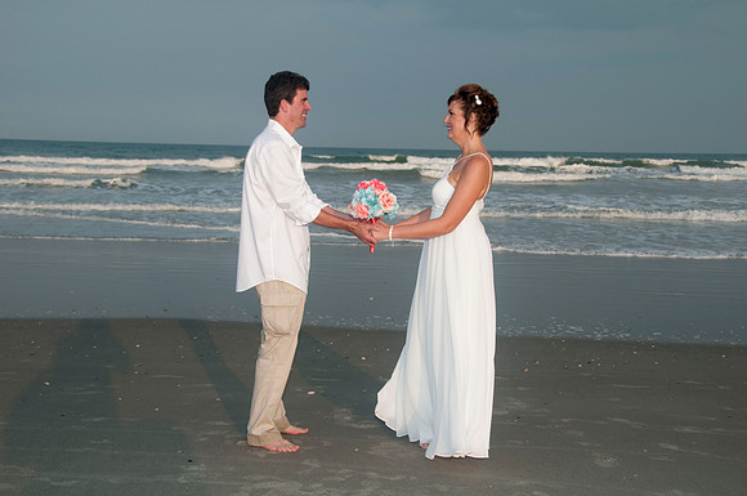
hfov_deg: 42.4
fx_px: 964
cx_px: 374
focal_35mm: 46
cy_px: 248
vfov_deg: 28.9
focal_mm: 31
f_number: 7.1
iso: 100
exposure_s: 1/250
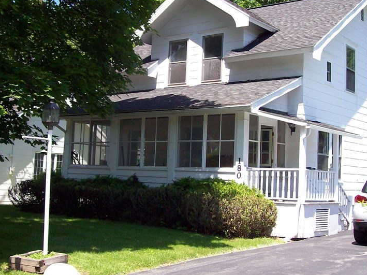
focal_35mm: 52
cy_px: 121
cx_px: 181
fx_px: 551
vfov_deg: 28.0
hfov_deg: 36.8
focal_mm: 6
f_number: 2.7
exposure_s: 1/818
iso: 80
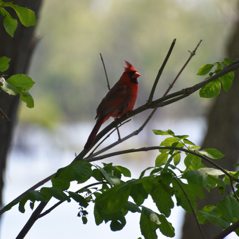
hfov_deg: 2.3
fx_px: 6015
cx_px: 104
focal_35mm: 770
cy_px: 120
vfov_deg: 2.3
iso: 360
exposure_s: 1/500
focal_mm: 400
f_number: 6.3
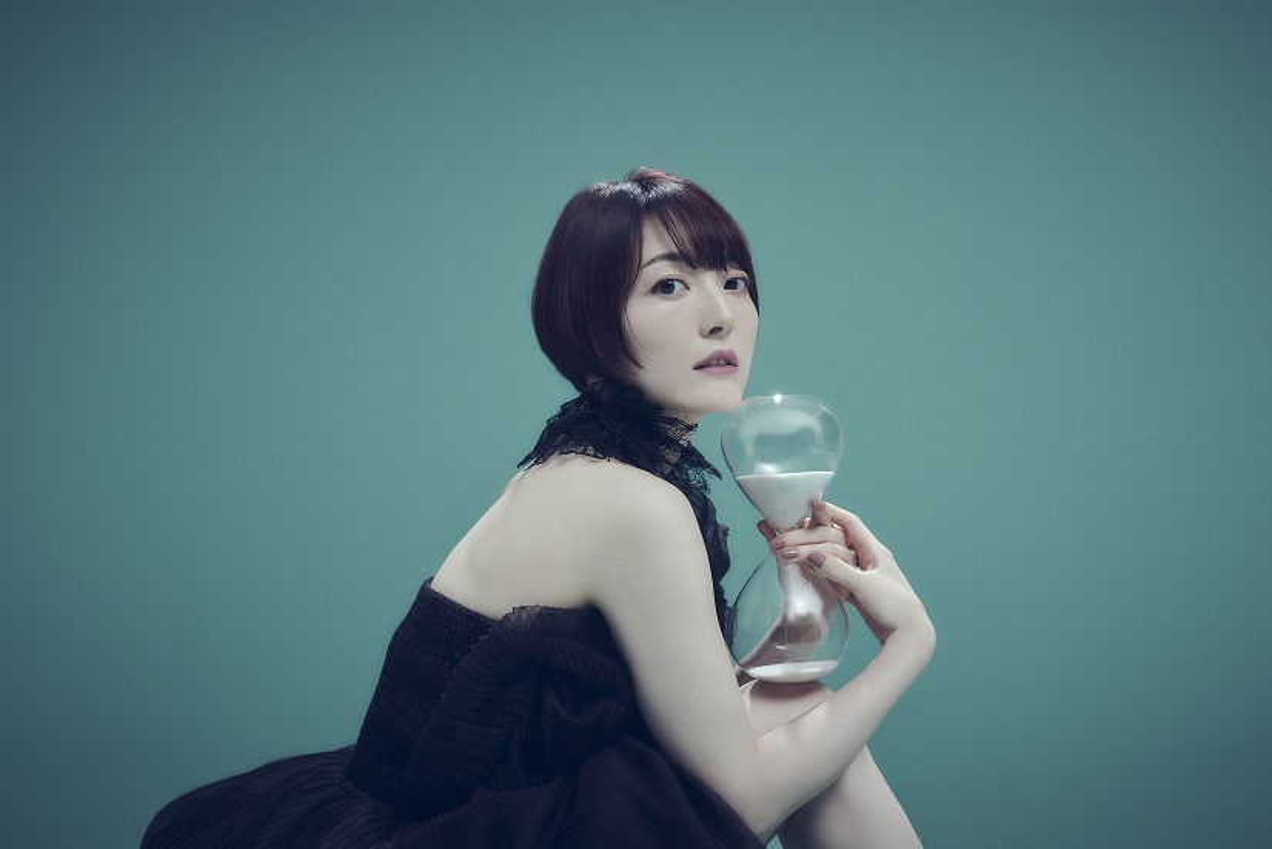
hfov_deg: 39.6
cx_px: 636
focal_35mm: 50
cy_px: 424
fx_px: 1767
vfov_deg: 27.0
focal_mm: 50
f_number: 5.6
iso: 400
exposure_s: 1/200
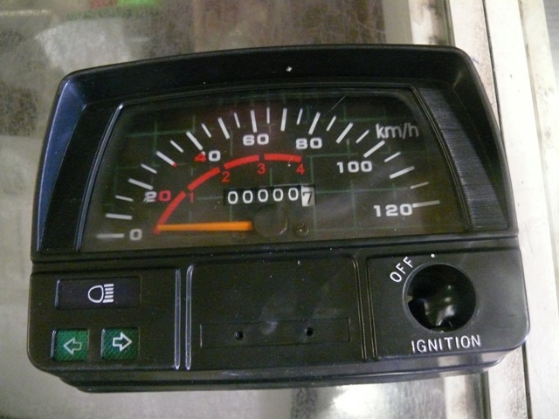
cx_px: 280
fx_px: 565
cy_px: 210
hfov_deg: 52.6
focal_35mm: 35
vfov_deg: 40.7
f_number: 2.8
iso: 800
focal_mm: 7.4
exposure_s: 1/13
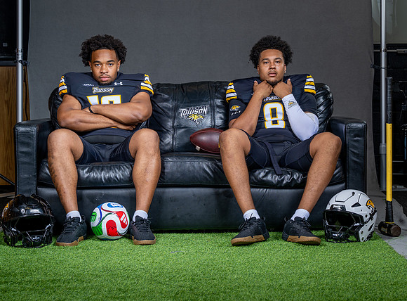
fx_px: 838
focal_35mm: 72
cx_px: 250
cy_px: 133
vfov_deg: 20.3
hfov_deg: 27.2
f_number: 5.6
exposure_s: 1/100
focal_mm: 54
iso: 100
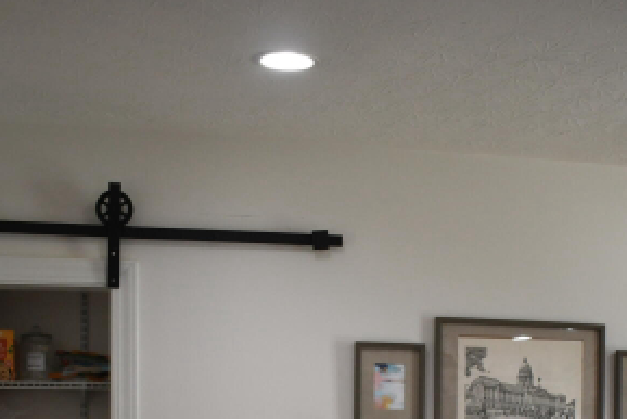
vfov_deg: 18.4
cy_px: 519
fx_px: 1220
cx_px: 412
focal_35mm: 70
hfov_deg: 28.7
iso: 1000
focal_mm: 18
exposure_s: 1/200
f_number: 3.5
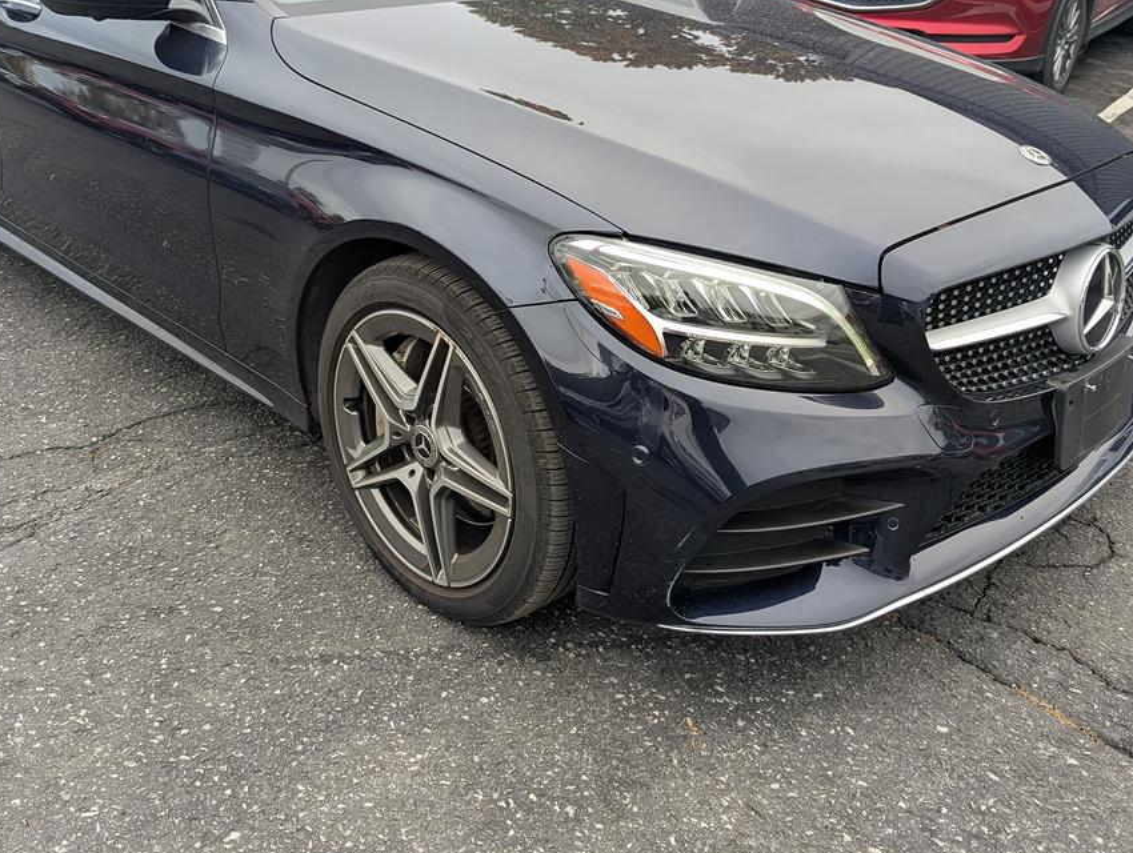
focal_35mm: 36
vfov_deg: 39.0
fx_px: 1180
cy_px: 244
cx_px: 575
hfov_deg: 51.3
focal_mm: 6.81
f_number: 1.85
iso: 40
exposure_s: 1/161
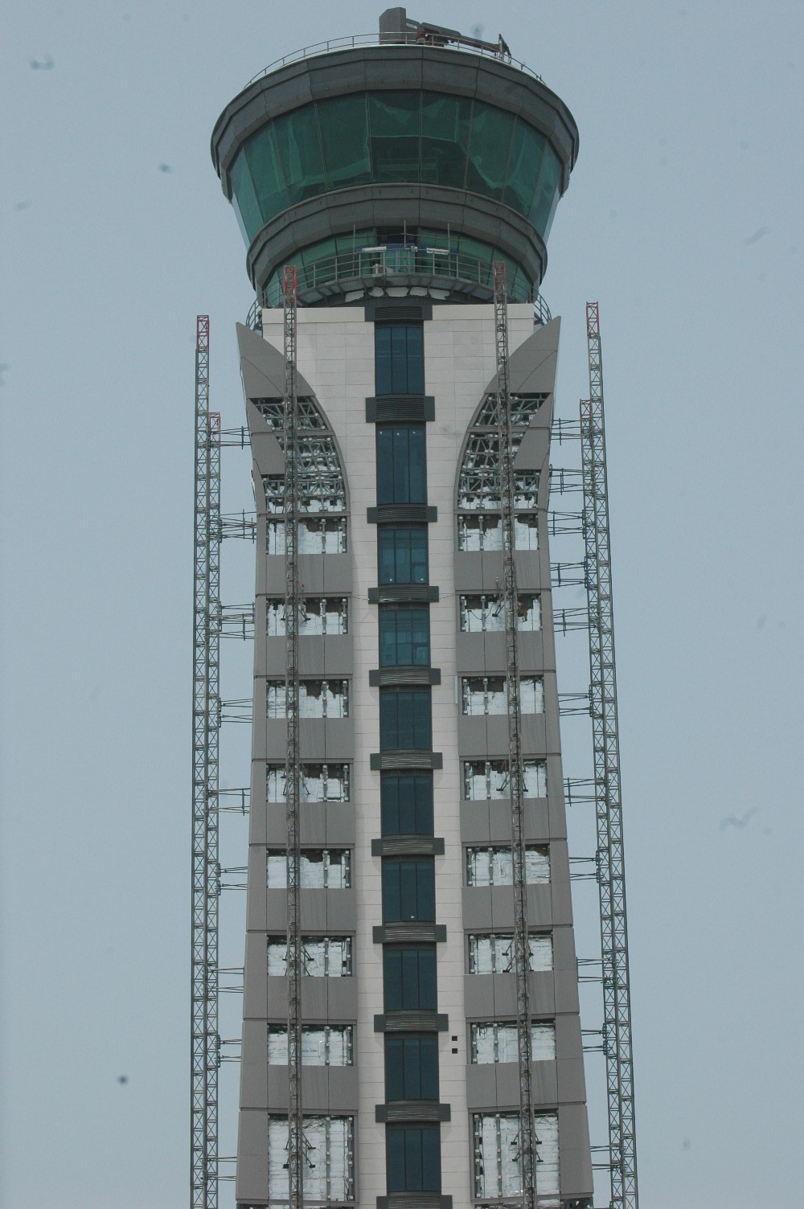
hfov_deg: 13.0
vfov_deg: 19.5
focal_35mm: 105
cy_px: 604
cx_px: 402
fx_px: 3524
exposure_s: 1/640
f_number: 13
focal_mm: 70
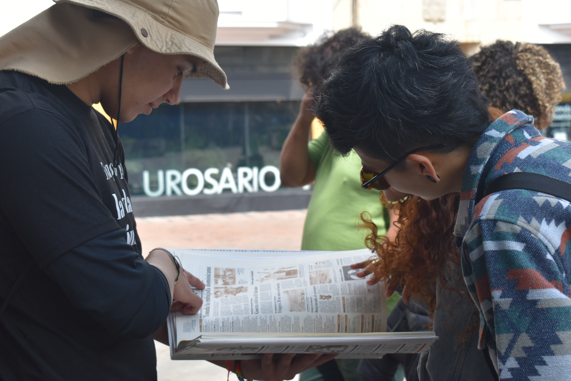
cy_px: 190
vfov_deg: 18.9
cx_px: 286
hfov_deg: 28.1
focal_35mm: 72
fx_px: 1142
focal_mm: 48
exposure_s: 1/250
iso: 280
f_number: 8
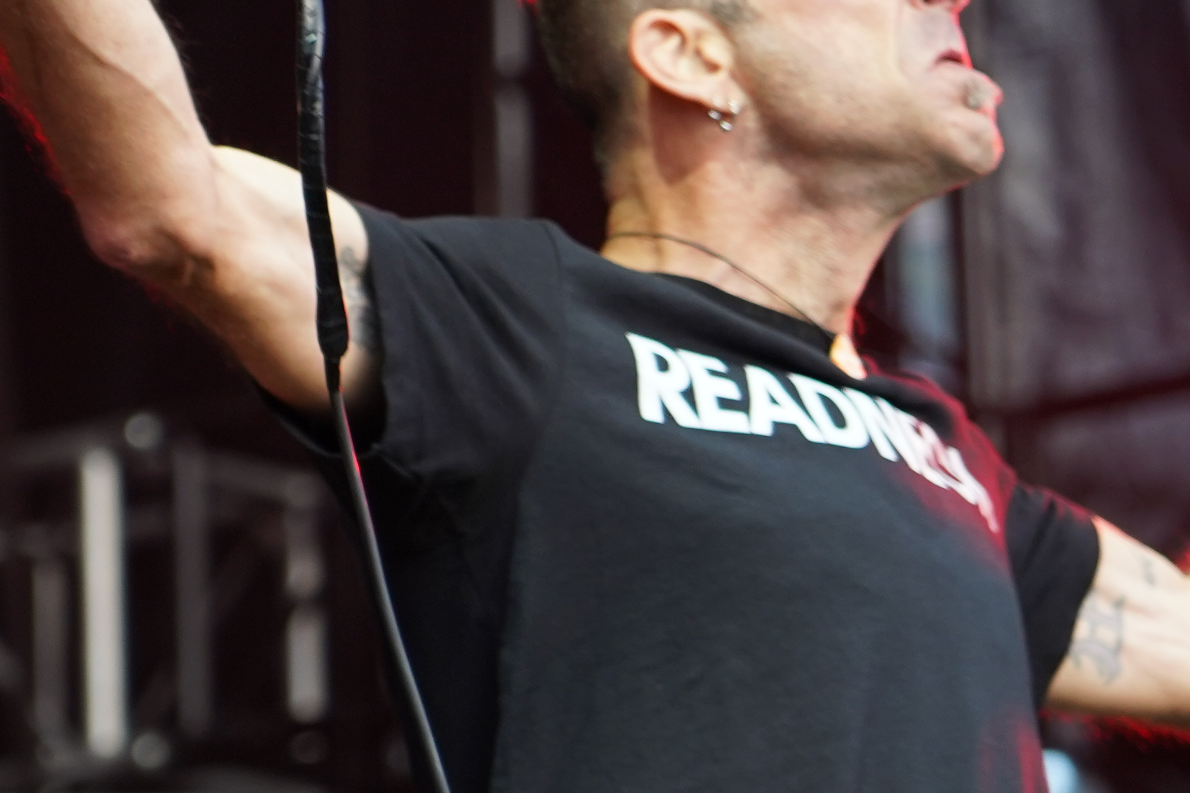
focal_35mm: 340
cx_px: 935
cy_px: 330
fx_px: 11237
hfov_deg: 6.1
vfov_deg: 4.0
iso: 500
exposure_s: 1/125
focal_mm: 105
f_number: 4
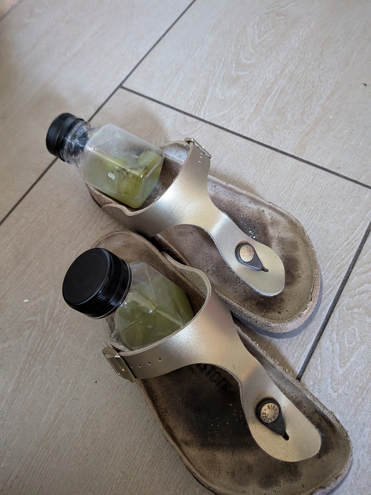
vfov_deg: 71.6
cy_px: 248
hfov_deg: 56.8
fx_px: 343
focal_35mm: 24
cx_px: 186
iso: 1930
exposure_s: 1/33.3
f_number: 1.7
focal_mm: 4.53
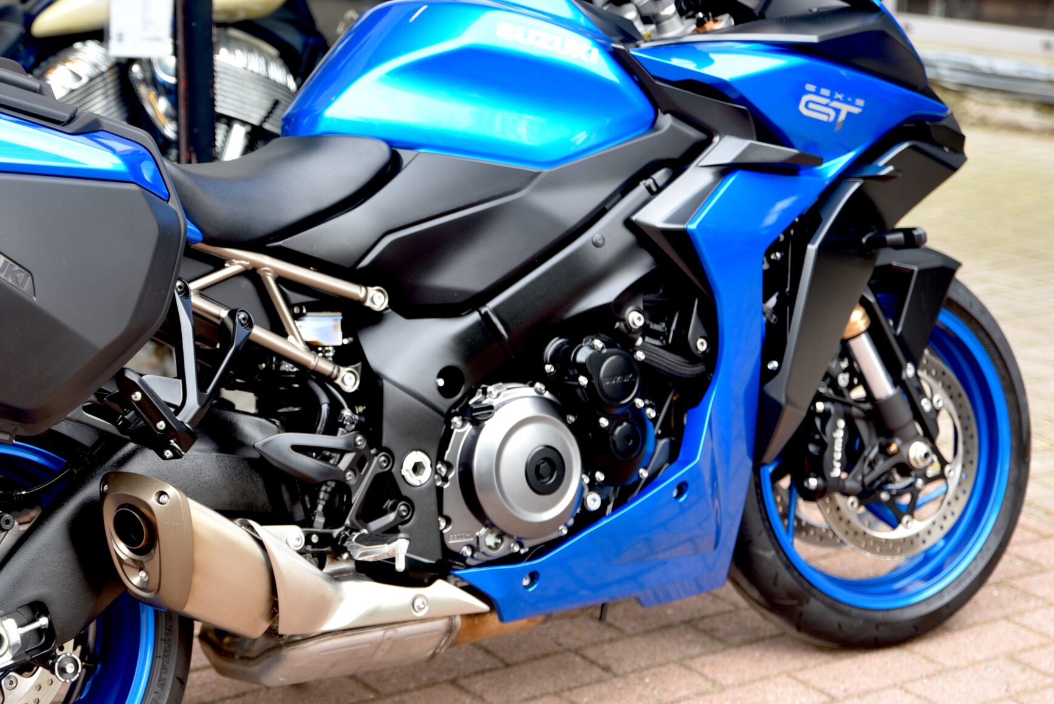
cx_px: 297
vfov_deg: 15.9
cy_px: 318
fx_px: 2519
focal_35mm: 86
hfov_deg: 23.5
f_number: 3.2
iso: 100
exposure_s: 1/60
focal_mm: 58
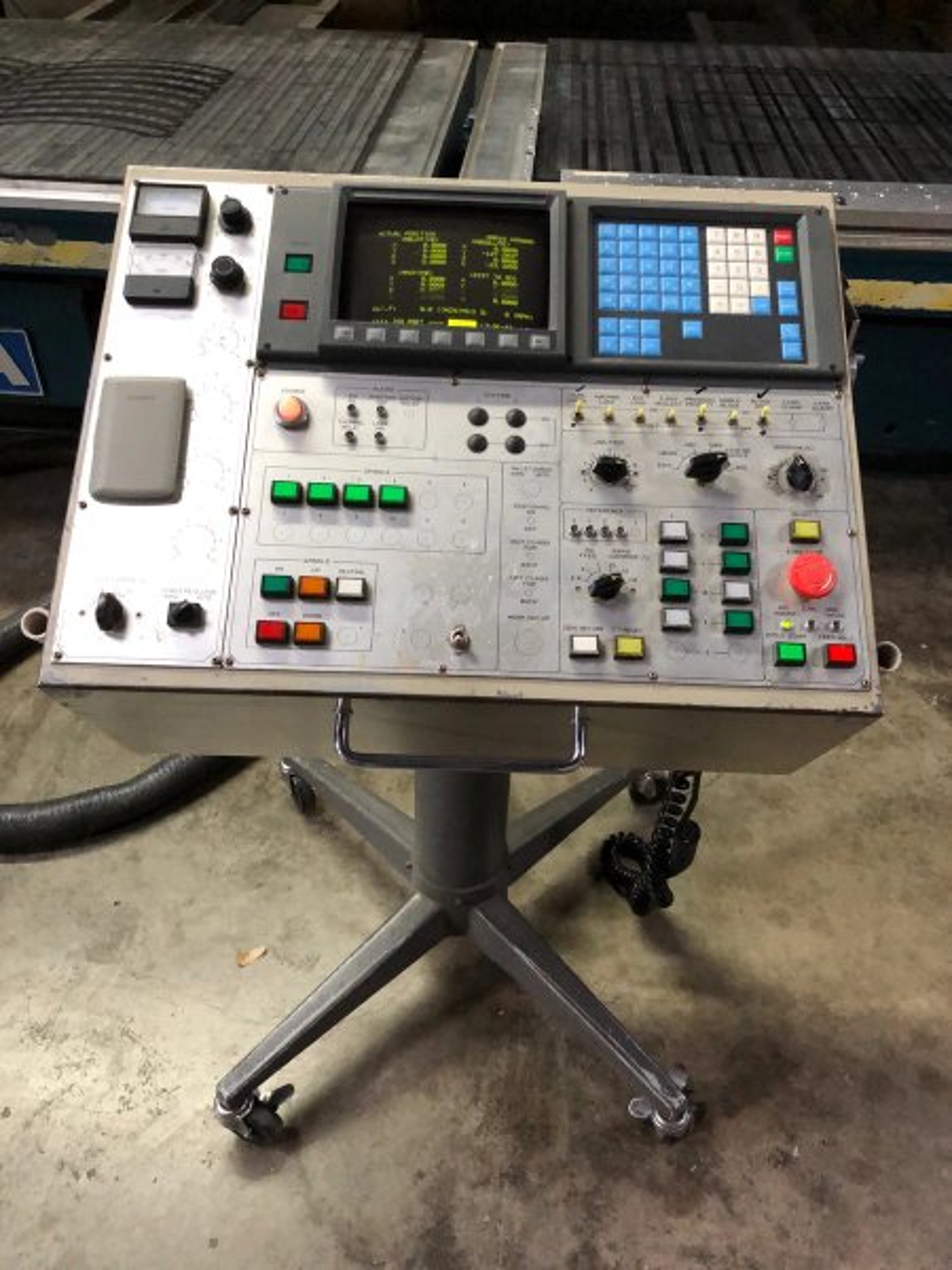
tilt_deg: -39.5
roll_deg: -1.0
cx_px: 476
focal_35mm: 28
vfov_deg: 63.4
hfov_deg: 49.7
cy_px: 635
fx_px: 1027
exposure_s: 1/60
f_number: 1.8
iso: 320
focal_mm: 4
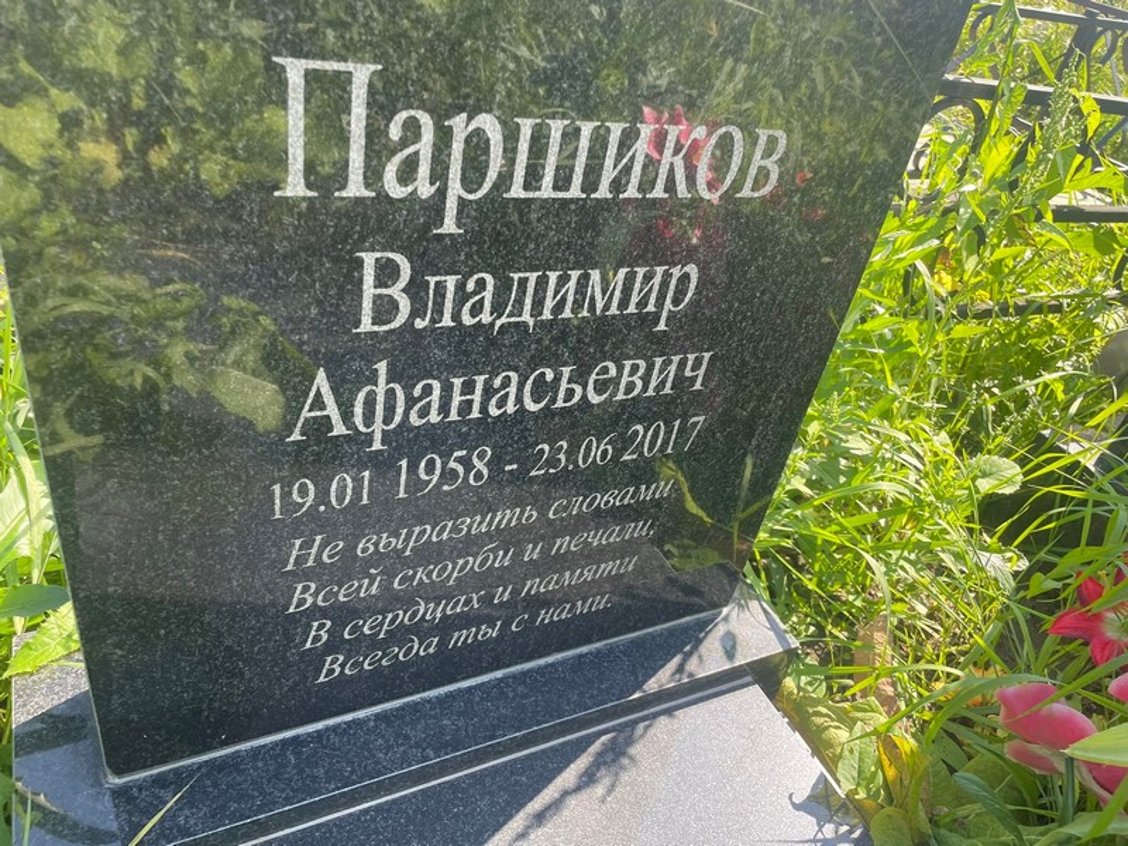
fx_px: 847
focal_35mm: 26
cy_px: 423
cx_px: 564
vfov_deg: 53.1
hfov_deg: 67.3
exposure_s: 1/477
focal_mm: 4.2
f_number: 1.6
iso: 32
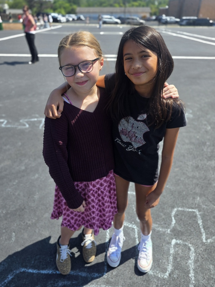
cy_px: 144
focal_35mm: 23
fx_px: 190
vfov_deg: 73.9
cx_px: 108
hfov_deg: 58.9
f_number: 1.7
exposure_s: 1/3333
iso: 80
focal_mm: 6.3
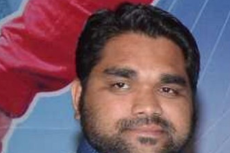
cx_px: 711
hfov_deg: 6.2
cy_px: 401
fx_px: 1933
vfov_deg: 4.4
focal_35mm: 303
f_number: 9
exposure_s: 1/125
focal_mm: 30
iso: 1250
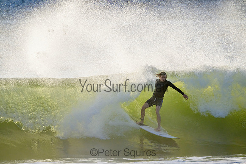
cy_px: 82
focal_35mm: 800
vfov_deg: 1.7
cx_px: 123
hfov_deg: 2.6
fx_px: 5468
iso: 900
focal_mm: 800
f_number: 11
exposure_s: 1/2000
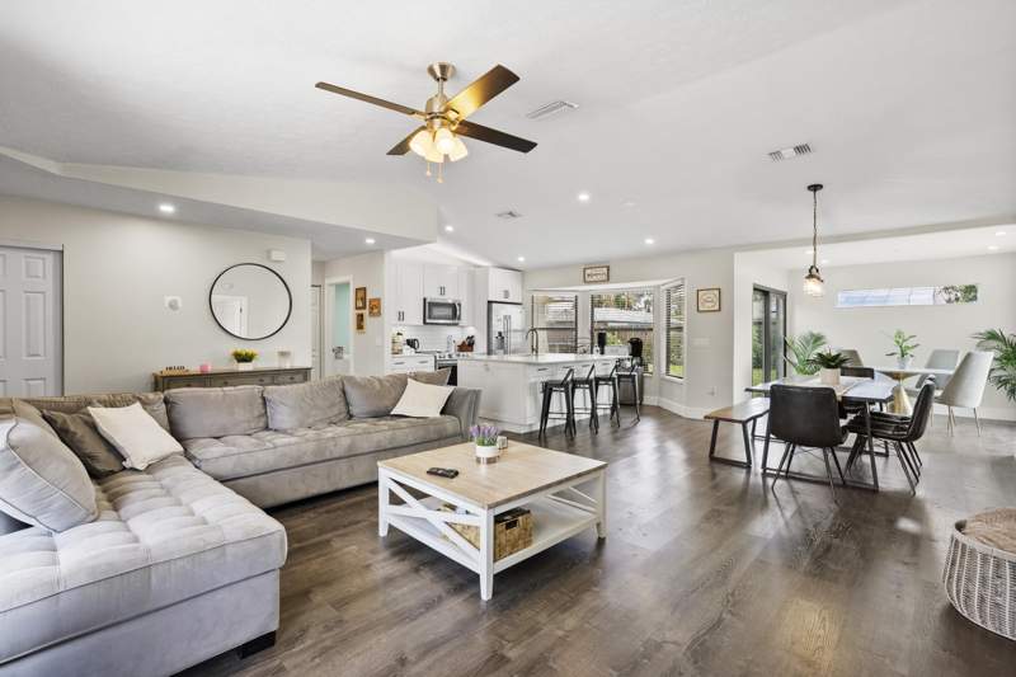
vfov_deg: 73.7
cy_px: 338
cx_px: 508
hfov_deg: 96.7
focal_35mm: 16
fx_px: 451
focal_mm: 16
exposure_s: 1/8
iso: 1600
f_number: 8
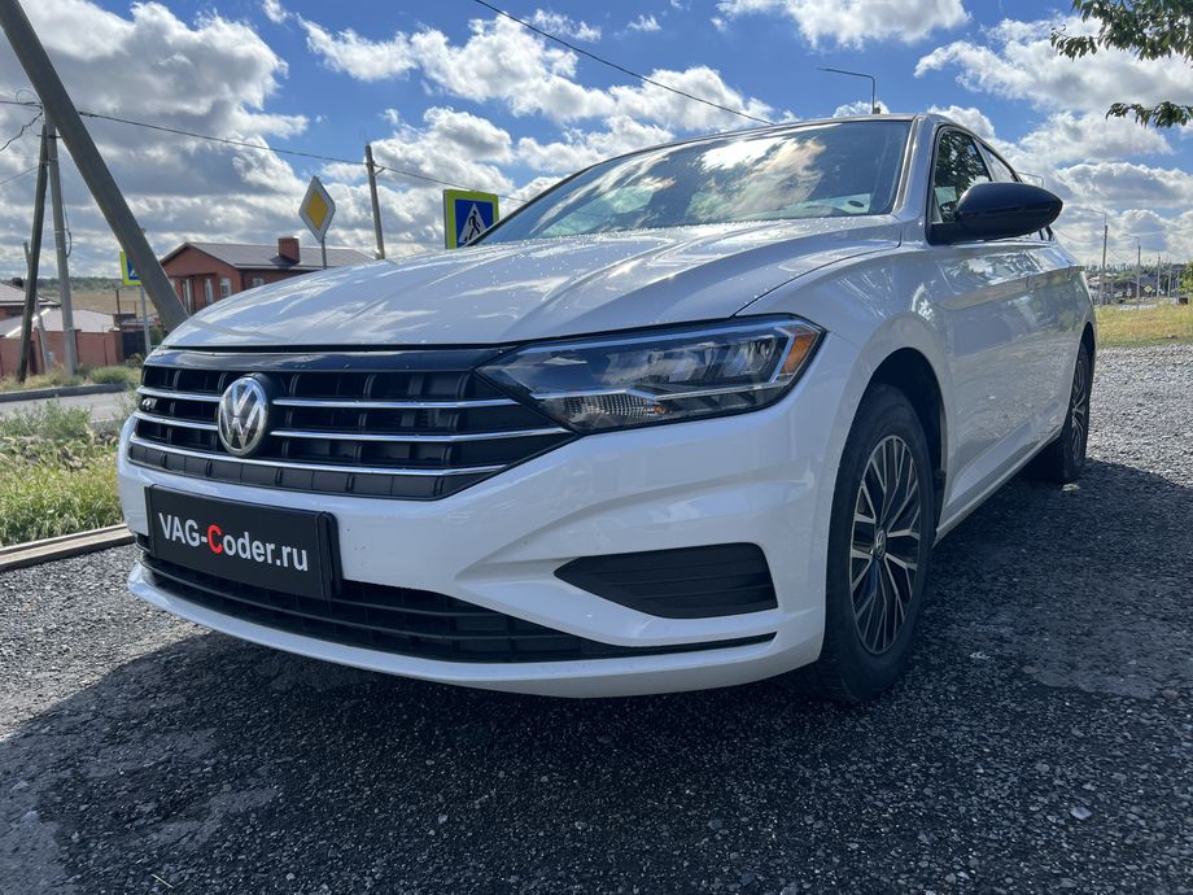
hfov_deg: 67.3
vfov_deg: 53.1
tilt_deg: -9.6
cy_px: 448
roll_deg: +0.3
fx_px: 896
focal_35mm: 26
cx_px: 596
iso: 50
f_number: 1.5
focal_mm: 5.7
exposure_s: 1/3968
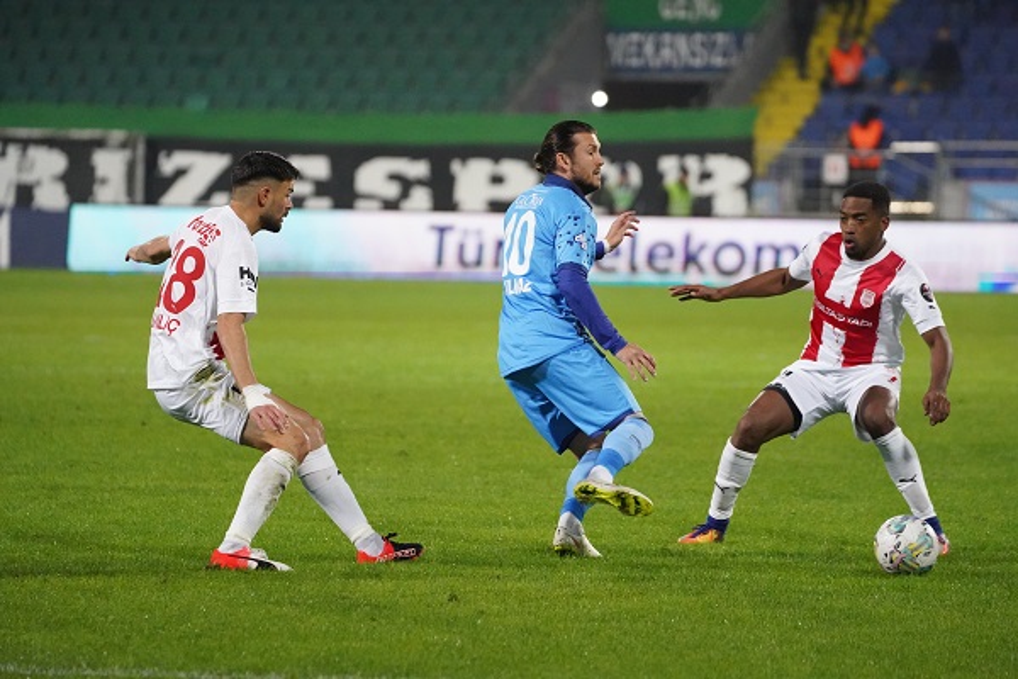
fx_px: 8398
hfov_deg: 6.9
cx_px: 509
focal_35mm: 297
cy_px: 340
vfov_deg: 4.6
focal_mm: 297
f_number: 5.6
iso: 12800
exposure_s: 1/2000
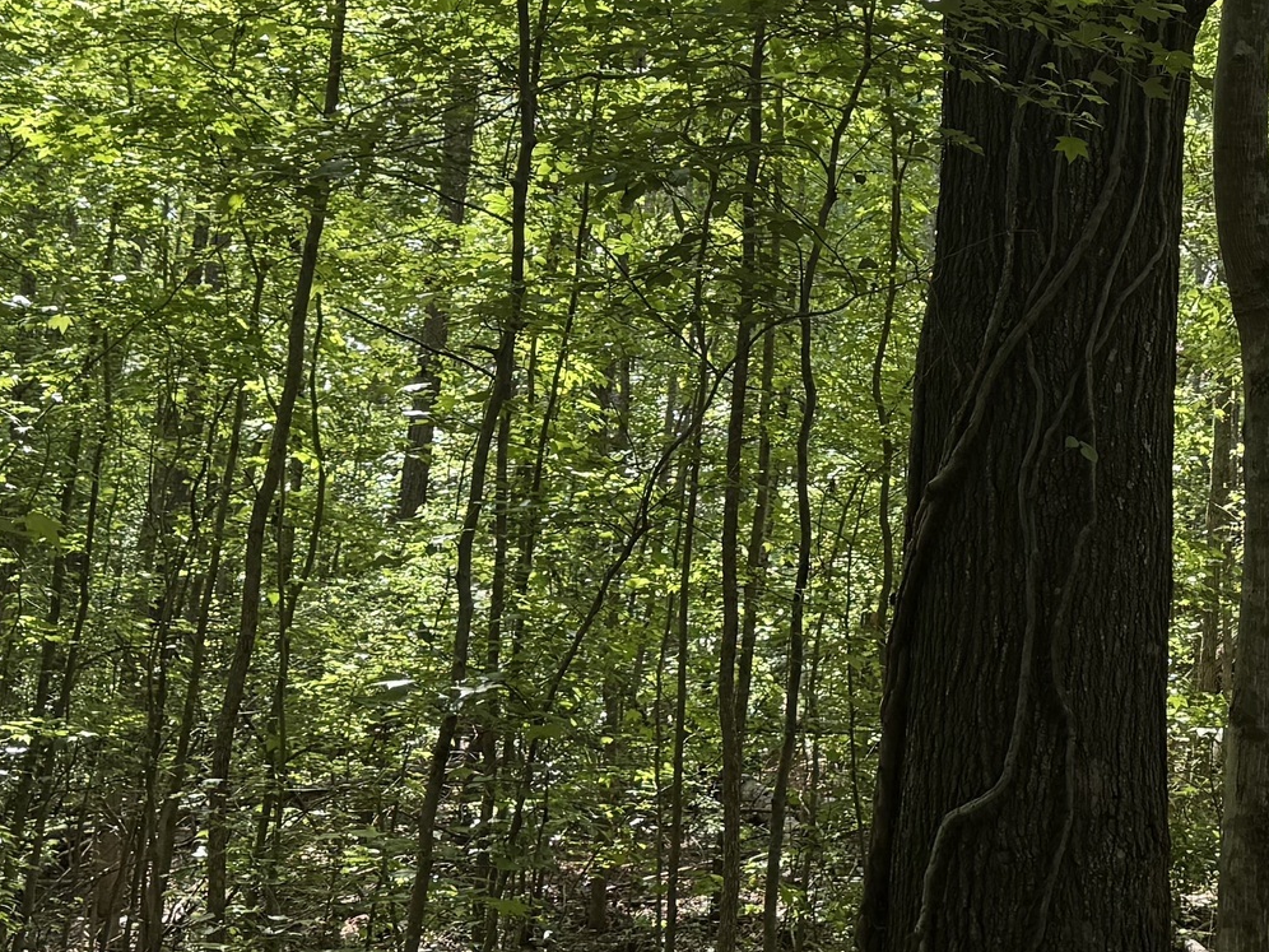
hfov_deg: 25.6
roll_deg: -2.4
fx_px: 2713
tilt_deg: +17.2
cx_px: 1108
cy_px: -101
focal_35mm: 74
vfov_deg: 19.1
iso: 80
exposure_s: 1/577
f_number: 1.78
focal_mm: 6.76
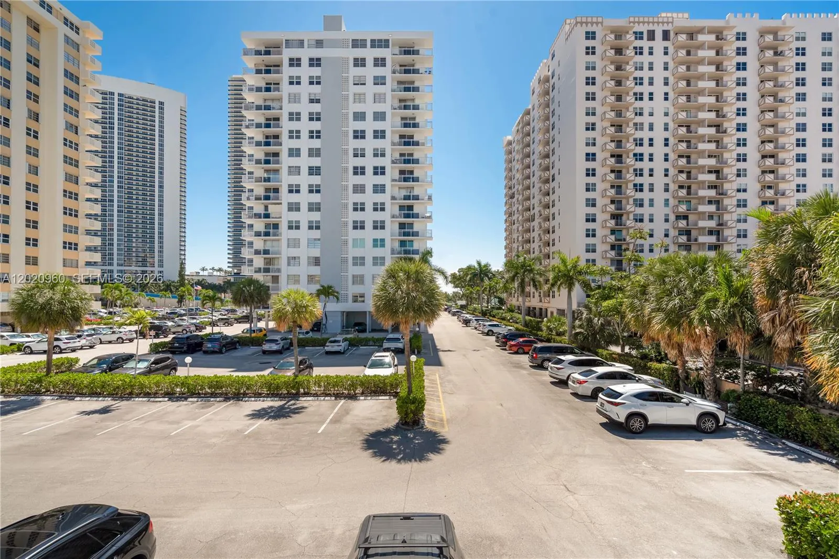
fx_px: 373
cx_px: 420
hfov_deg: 96.7
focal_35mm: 16
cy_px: 280
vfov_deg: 73.7
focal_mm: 16
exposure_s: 1/320
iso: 100
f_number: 8
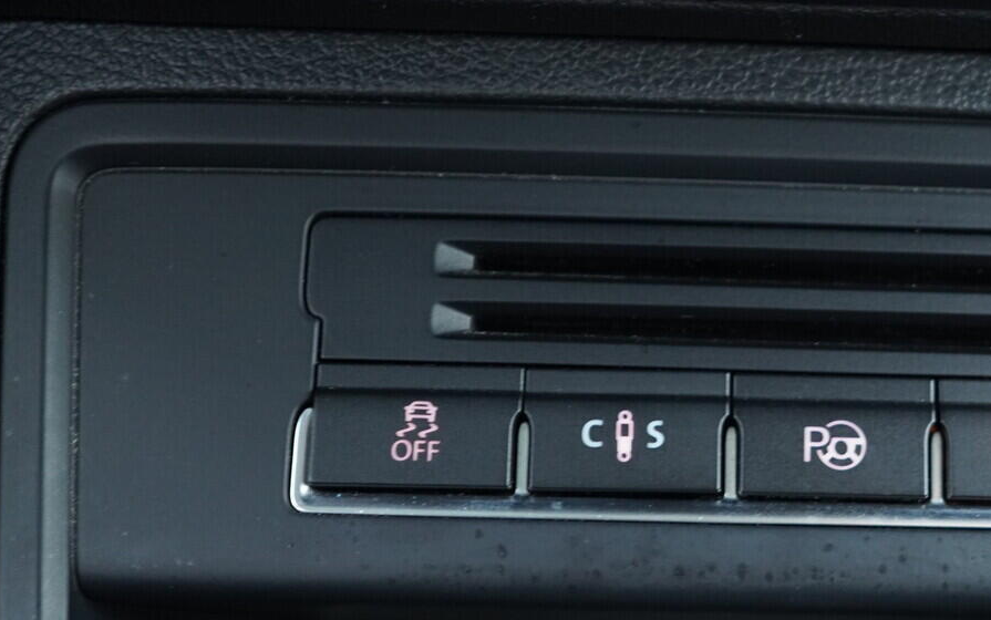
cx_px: 767
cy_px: 363
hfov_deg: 33.7
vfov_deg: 22.0
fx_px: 1594
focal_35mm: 59
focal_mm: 24
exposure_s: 1/40
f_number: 2.8
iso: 1250
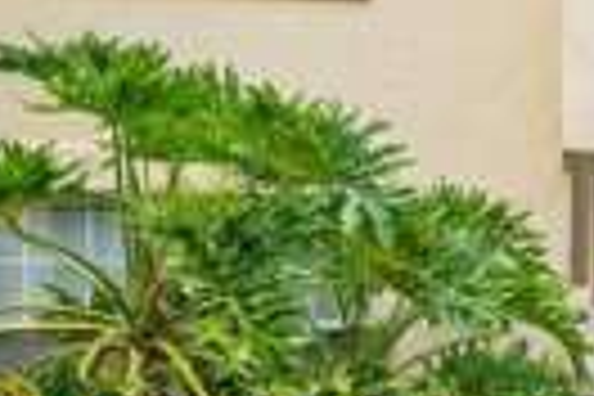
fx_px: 957
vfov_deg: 23.3
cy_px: 245
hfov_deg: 25.8
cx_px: 886
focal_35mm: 58
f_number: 5.6
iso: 100
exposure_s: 1/100
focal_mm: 16
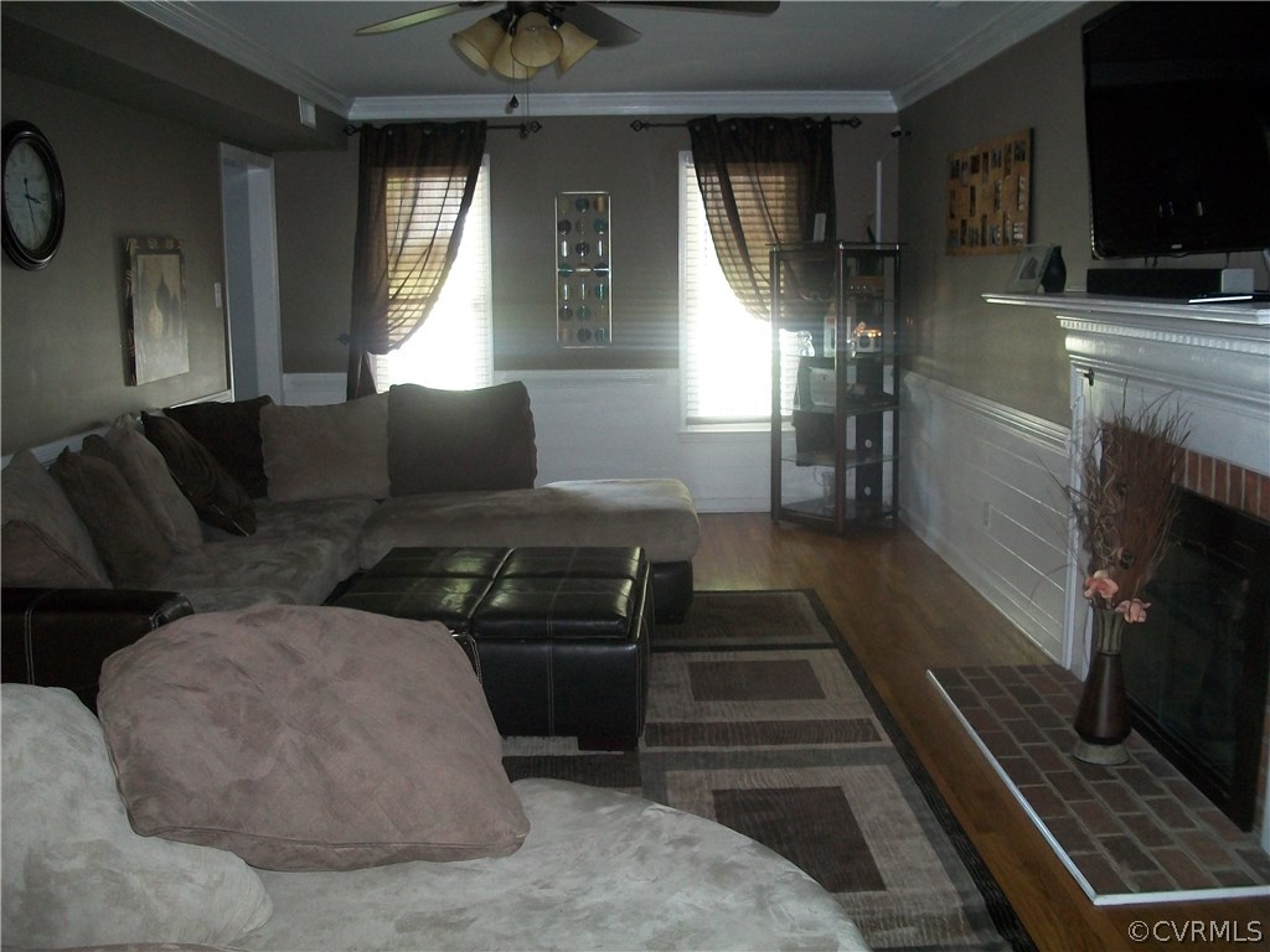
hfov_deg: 56.8
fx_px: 1174
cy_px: 476
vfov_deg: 44.2
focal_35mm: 32
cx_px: 635
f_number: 2.9
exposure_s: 1/30
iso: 240
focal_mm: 5.7
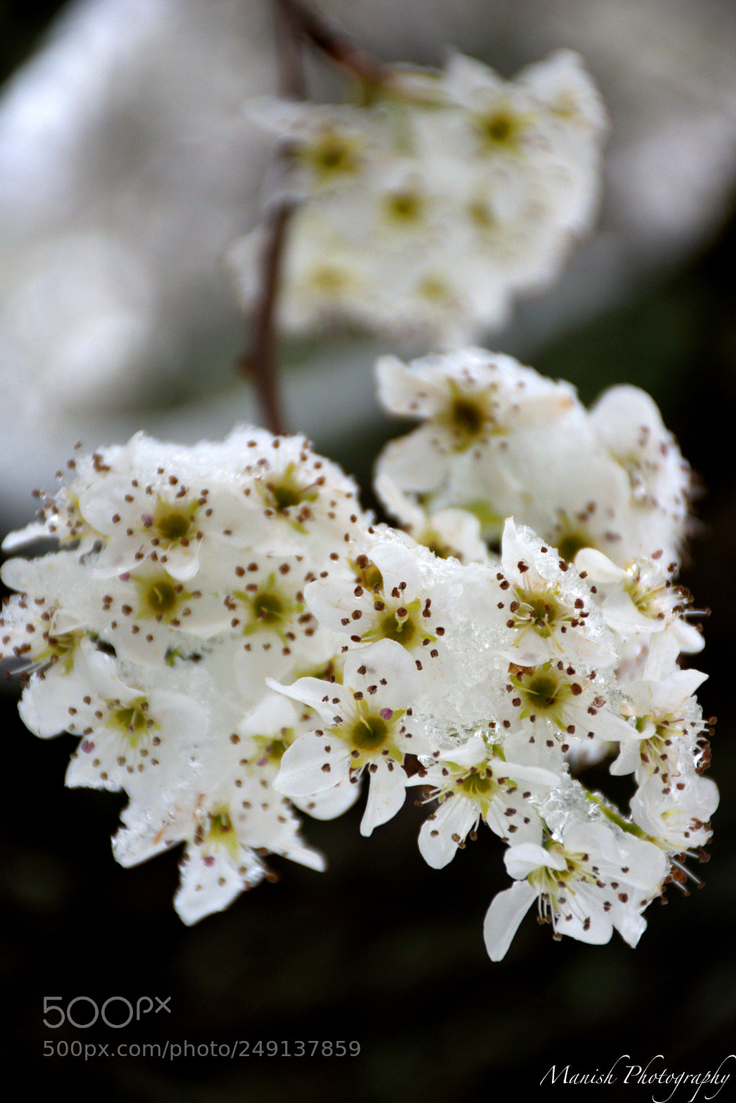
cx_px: 368
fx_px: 6434
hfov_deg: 6.5
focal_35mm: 210
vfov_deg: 9.8
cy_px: 552
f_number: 5.6
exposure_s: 1/250
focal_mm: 140
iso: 400
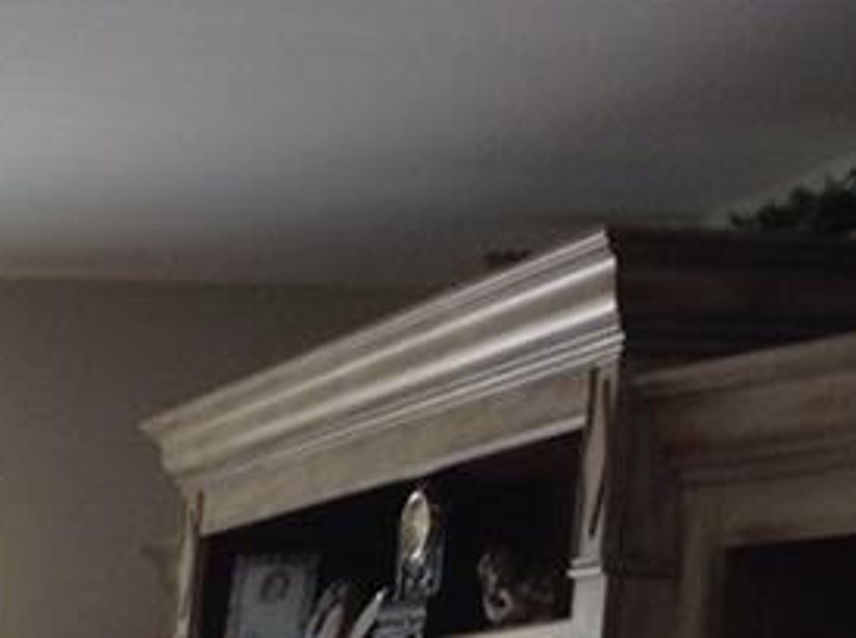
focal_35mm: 123
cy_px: 1170
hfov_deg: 14.3
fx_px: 3035
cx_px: -644
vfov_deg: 11.1
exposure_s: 1/40
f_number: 2.4
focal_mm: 3.3
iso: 32
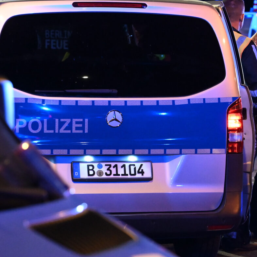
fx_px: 2092
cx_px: 290
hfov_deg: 7.0
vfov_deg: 7.0
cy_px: 136
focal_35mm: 249
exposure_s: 1/80
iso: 6400
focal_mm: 90
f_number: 4
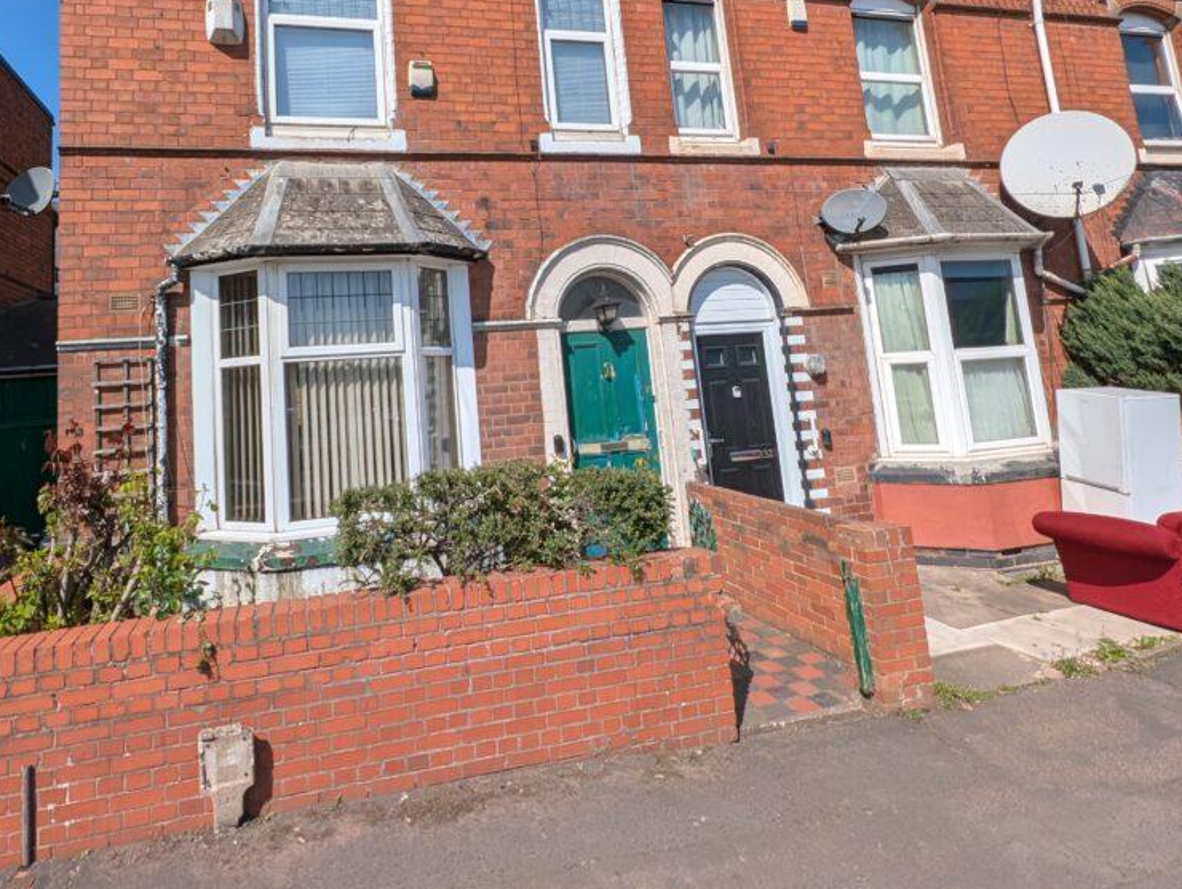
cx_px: 450
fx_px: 615
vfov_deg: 69.5
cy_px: 291
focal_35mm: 18
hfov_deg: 86.1
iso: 42
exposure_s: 1/2519
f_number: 2.2
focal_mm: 1.95
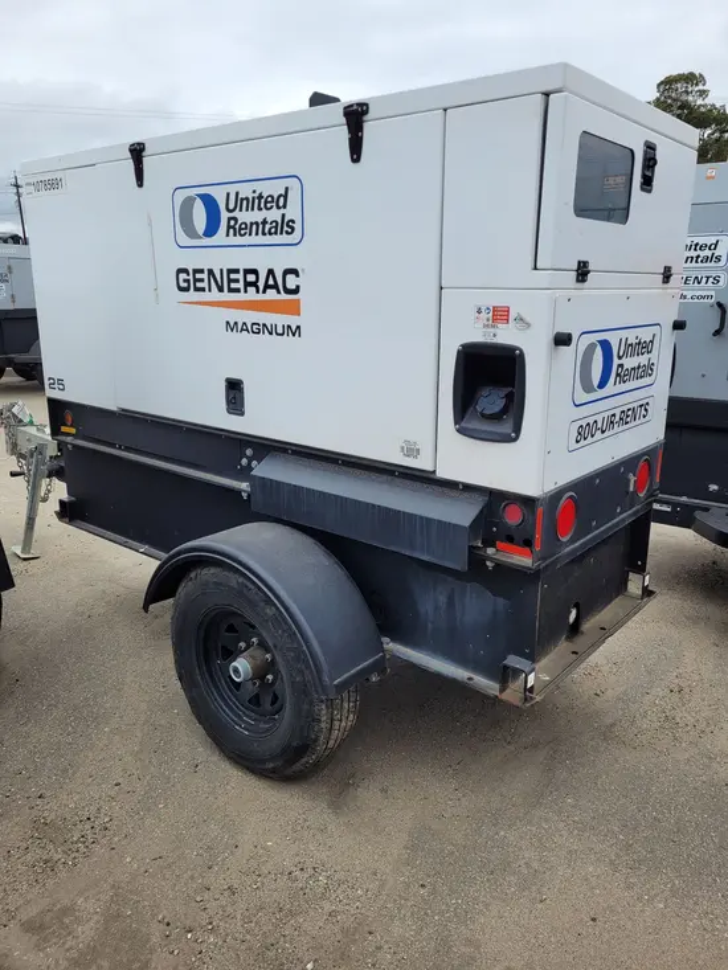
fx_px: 729
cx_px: 364
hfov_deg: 53.1
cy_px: 485
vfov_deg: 67.3
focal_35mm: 26
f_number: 1.8
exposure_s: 1/1894
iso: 40
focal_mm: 5.4
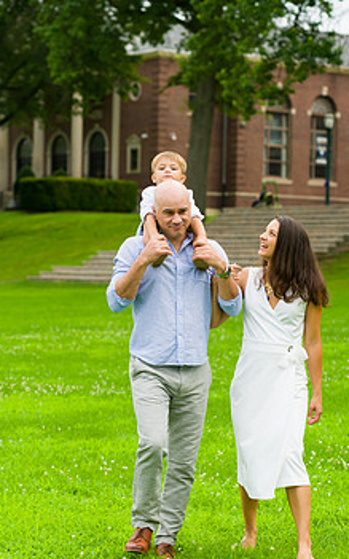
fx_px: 1798
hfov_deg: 11.1
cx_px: 198
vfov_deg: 17.7
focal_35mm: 118
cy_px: 295
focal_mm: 70
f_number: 4
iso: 200
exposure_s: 1/640
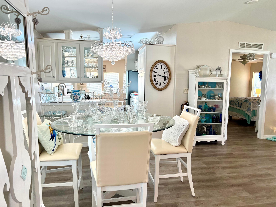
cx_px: 138
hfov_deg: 67.3
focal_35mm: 26
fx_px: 207
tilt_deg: -5.7
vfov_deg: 53.1
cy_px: 104
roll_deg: -0.8
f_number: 1.5
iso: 100
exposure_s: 1/120
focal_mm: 5.7
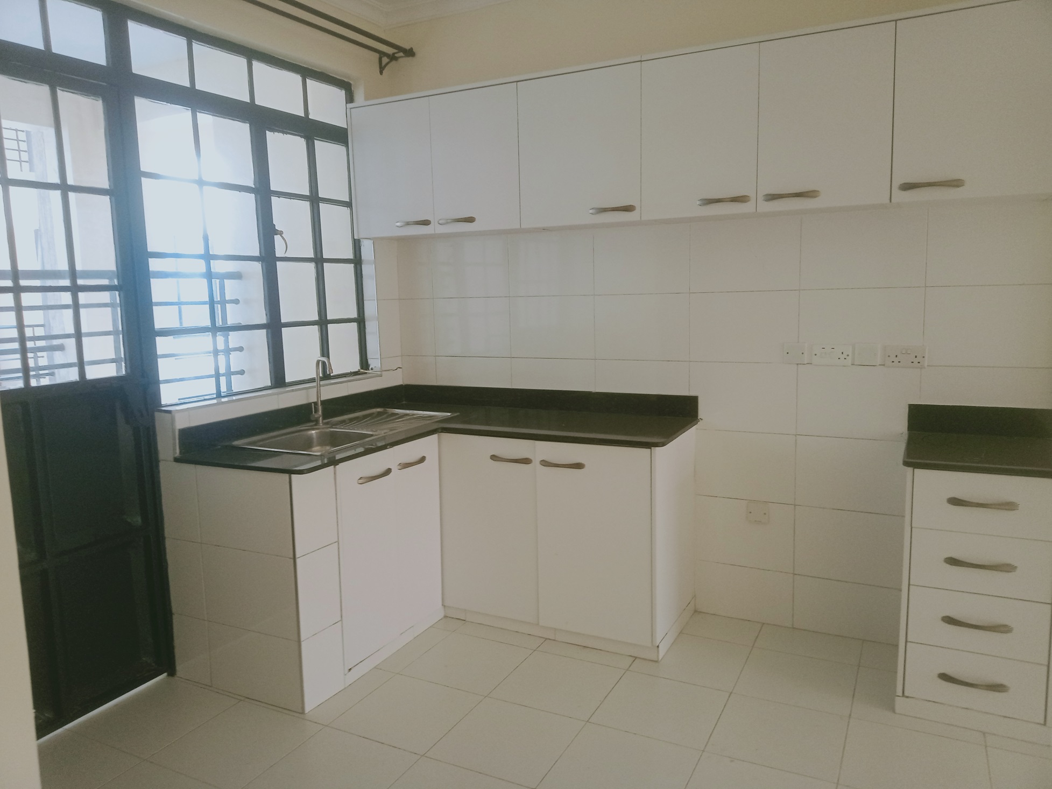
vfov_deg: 49.7
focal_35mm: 28
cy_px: 394
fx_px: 851
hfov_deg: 63.4
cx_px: 526
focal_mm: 3.37
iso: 141
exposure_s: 1/50
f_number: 2.2
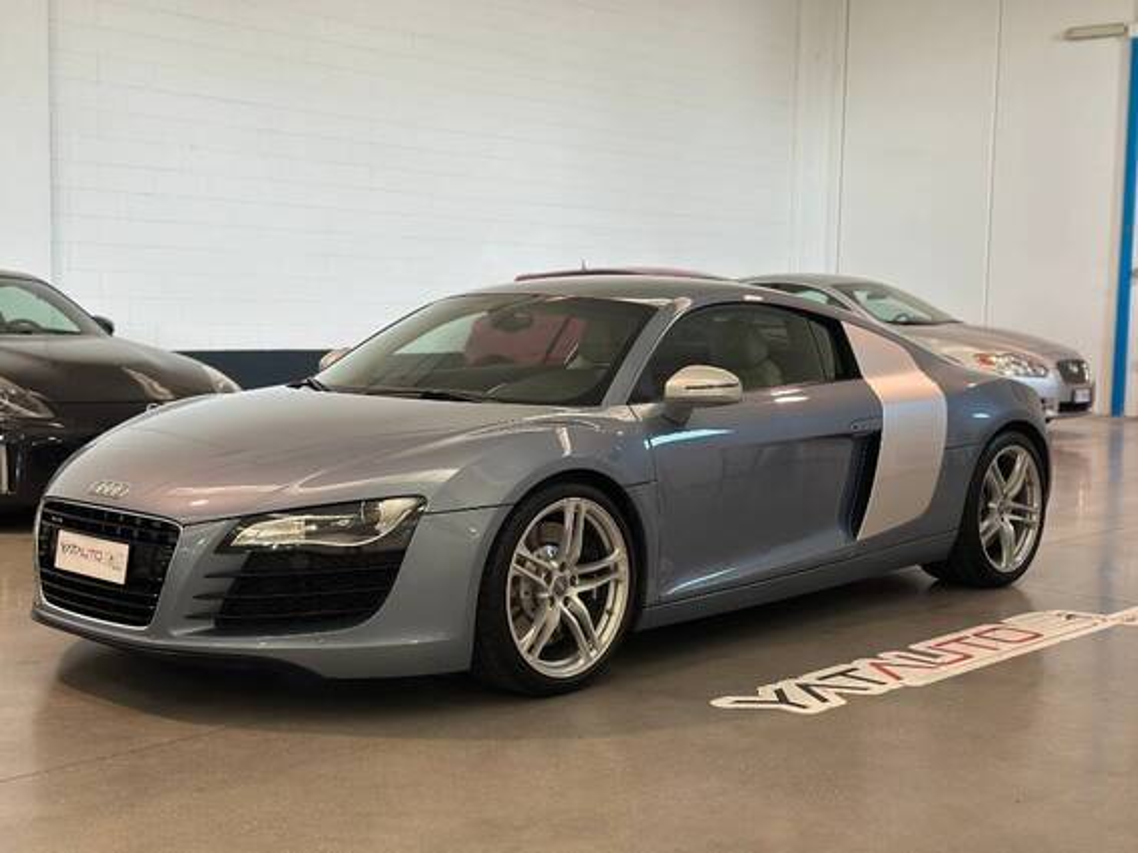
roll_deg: -1.1
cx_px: 569
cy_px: 426
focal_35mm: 48
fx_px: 1578
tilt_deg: -5.2
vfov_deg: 30.3
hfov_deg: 39.7
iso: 80
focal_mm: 6.86
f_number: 1.78
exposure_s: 1/50
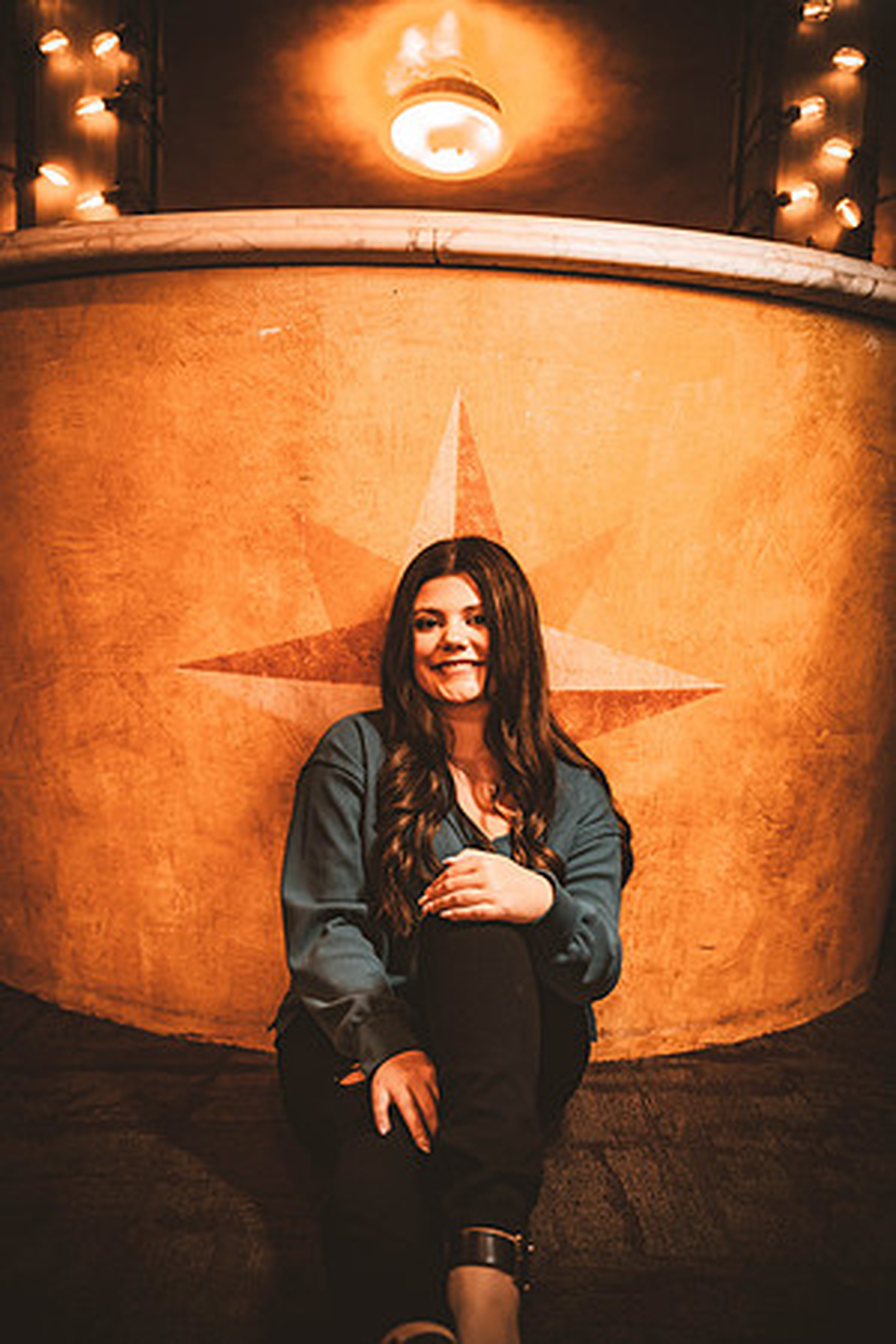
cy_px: 672
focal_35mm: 35
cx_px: 448
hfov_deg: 37.9
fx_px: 1307
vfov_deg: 54.4
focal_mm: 35
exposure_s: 1/125
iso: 1600
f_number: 2.8
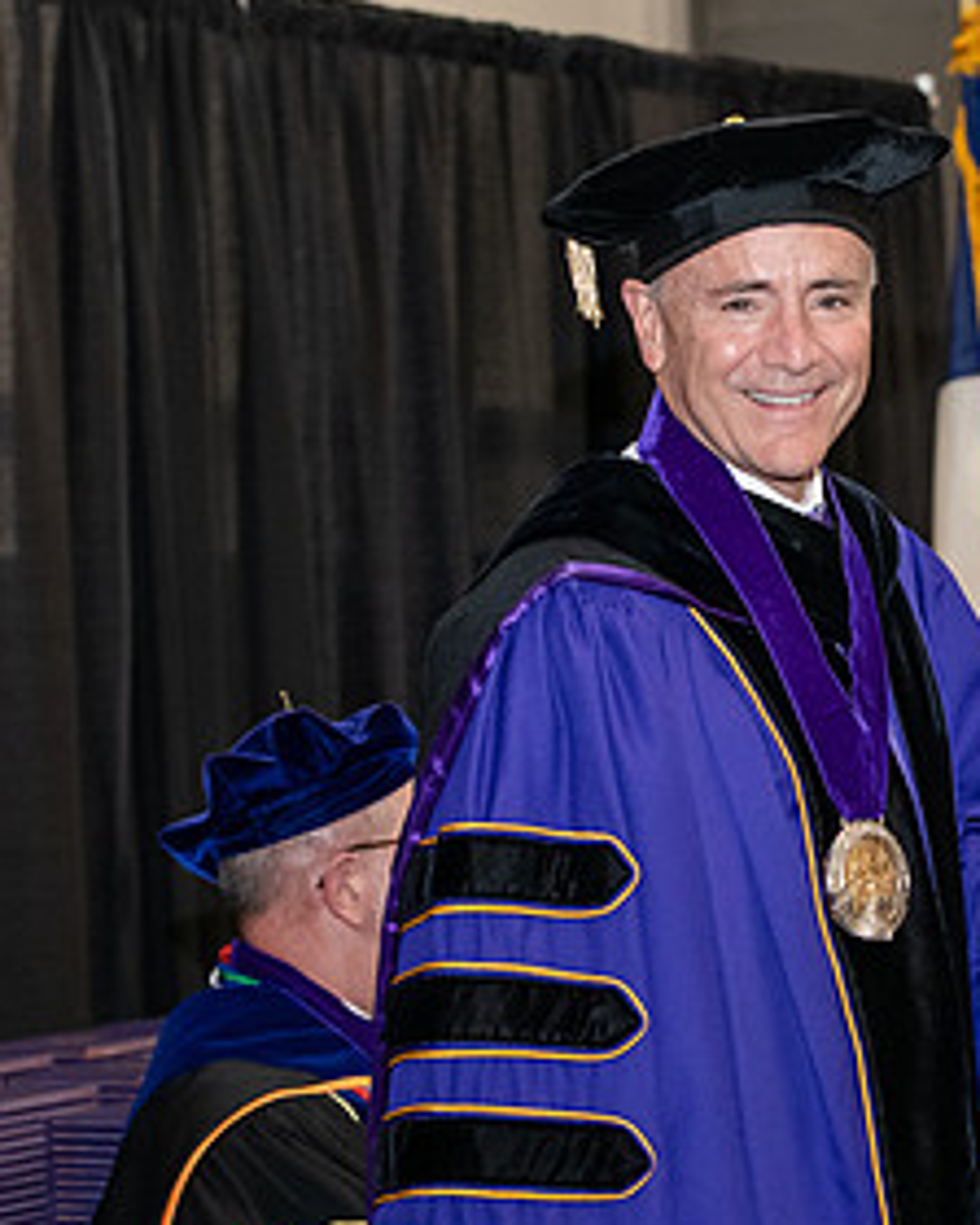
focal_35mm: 136
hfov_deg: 11.2
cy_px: 768
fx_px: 4931
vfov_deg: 14.1
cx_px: 1011
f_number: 5
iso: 2500
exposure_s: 1/200
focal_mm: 70
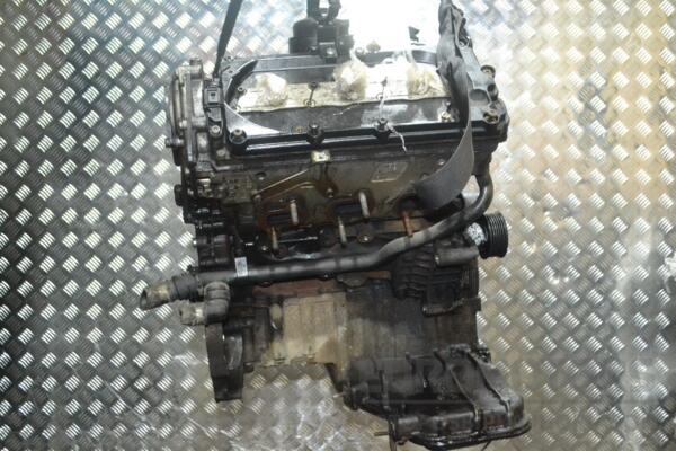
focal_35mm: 39
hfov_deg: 49.6
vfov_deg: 34.2
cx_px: 338
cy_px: 226
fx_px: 732
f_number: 4.2
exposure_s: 1/60
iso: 2800
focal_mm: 26
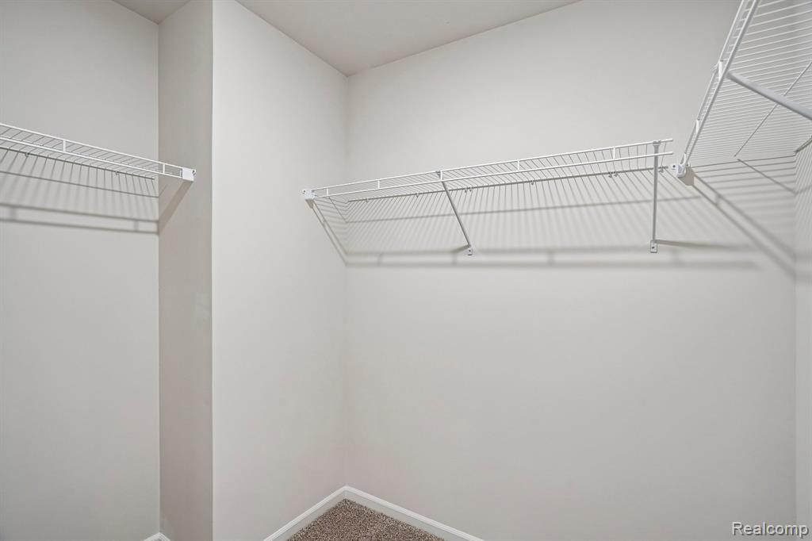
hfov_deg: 96.8
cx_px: 406
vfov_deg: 73.7
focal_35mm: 16
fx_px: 361
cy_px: 270
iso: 400
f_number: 8
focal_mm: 16
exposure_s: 1/8
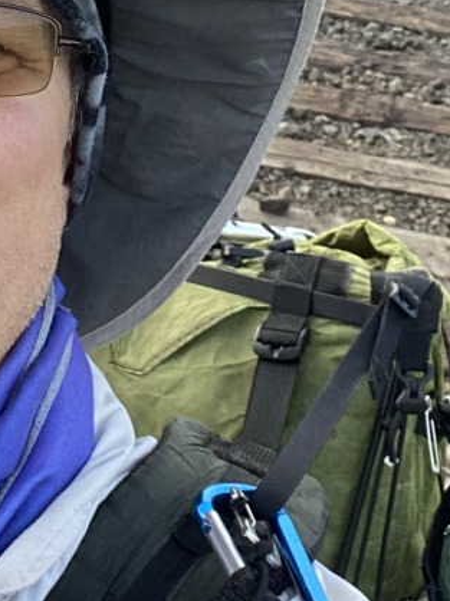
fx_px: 1700
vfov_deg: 19.8
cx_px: 131
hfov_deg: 15.0
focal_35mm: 98
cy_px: 91
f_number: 2.2
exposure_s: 1/122
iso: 50
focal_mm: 2.71
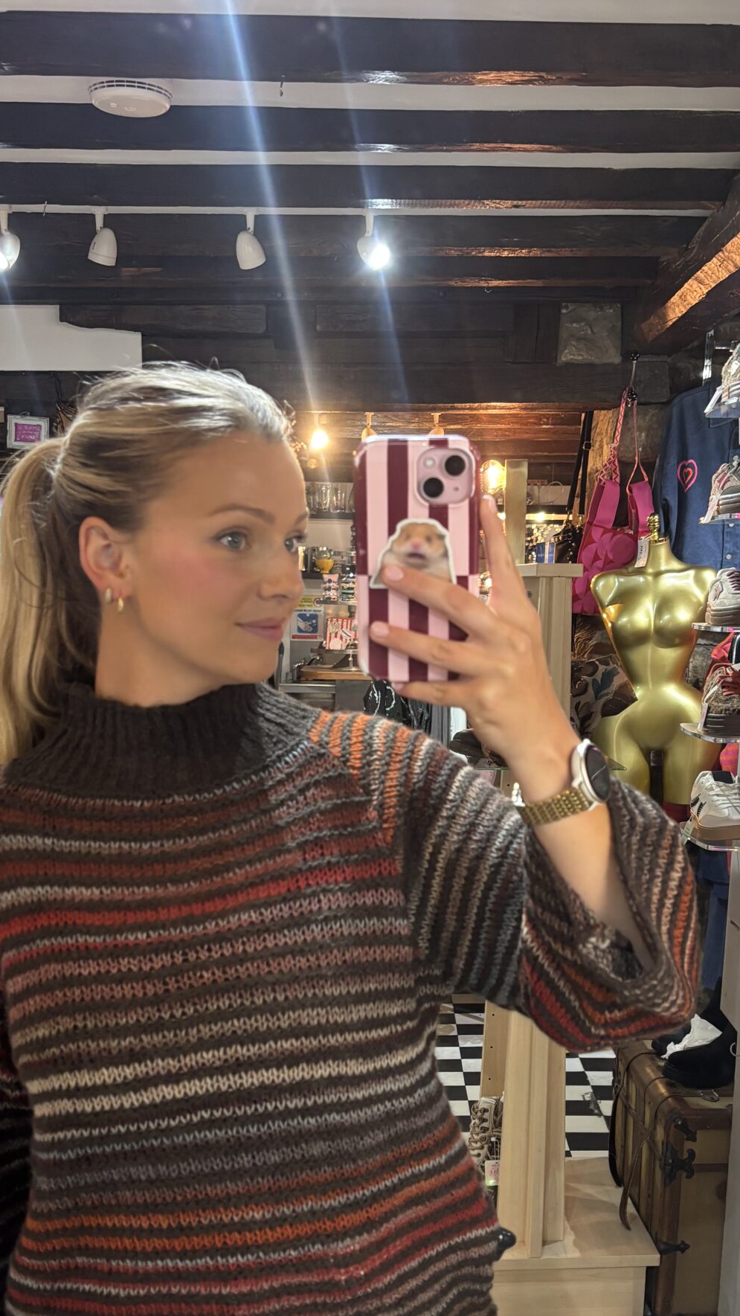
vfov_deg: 49.0
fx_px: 1430
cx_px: 399
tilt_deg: -16.3
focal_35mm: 41
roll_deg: -1.3
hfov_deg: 29.0
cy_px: 808
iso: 160
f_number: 1.6
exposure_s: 1/50
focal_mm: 5.96
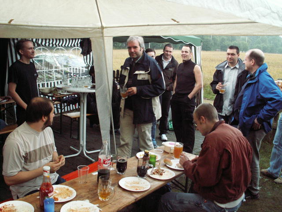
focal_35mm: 35
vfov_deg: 40.7
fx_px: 285
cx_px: 141
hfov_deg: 52.6
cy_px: 106
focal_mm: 5.86
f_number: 2.8
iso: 160
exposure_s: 1/40
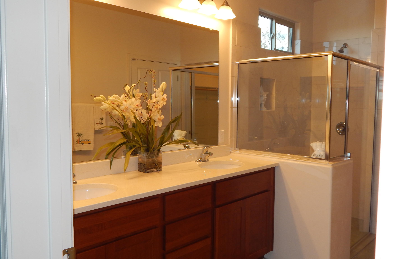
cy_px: 128
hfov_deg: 62.9
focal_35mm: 30
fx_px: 339
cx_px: 208
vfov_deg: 41.8
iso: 125
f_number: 3.2
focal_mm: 5.1
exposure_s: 1/50
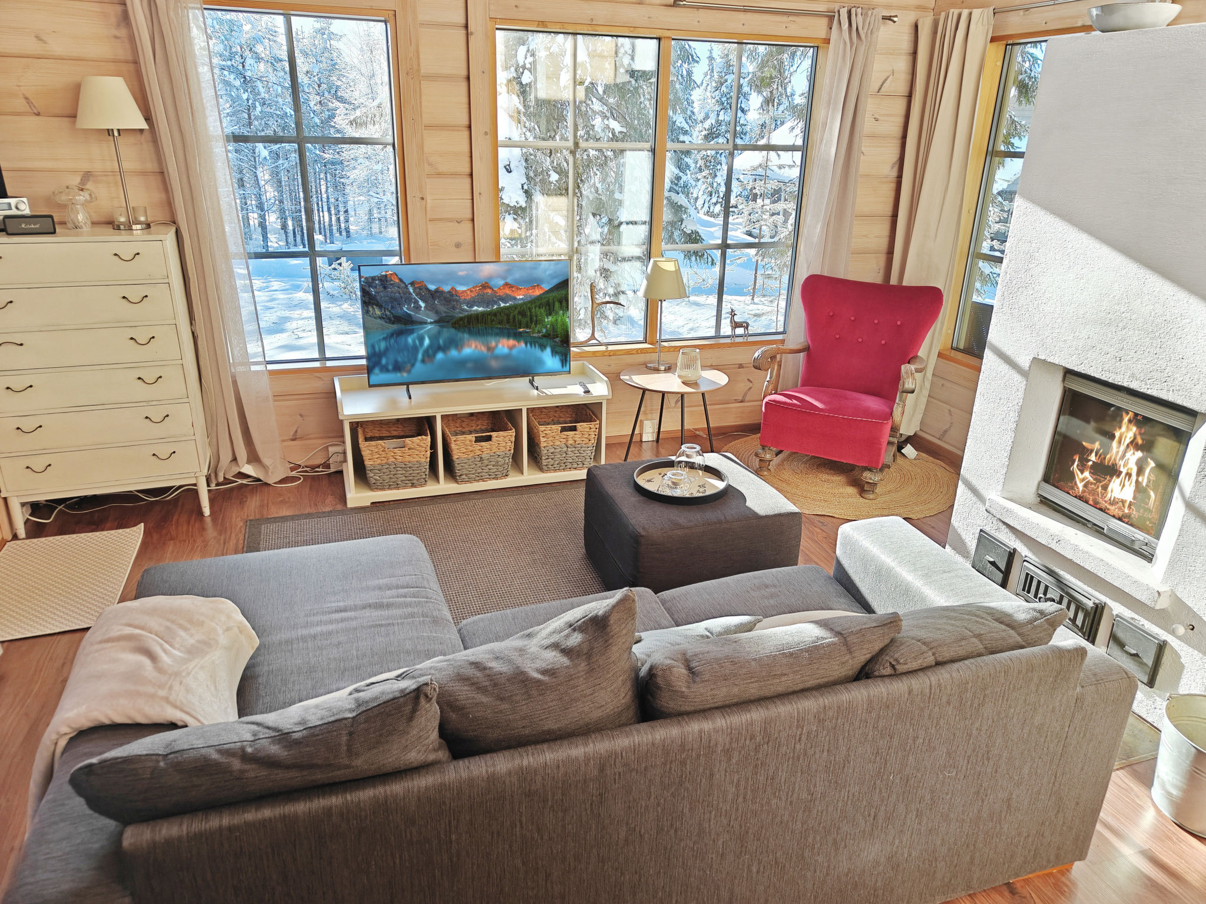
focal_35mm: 24
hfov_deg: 71.6
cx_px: 603
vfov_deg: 56.8
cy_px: 452
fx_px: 836
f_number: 1.8
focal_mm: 5.59
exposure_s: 1/417
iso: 80
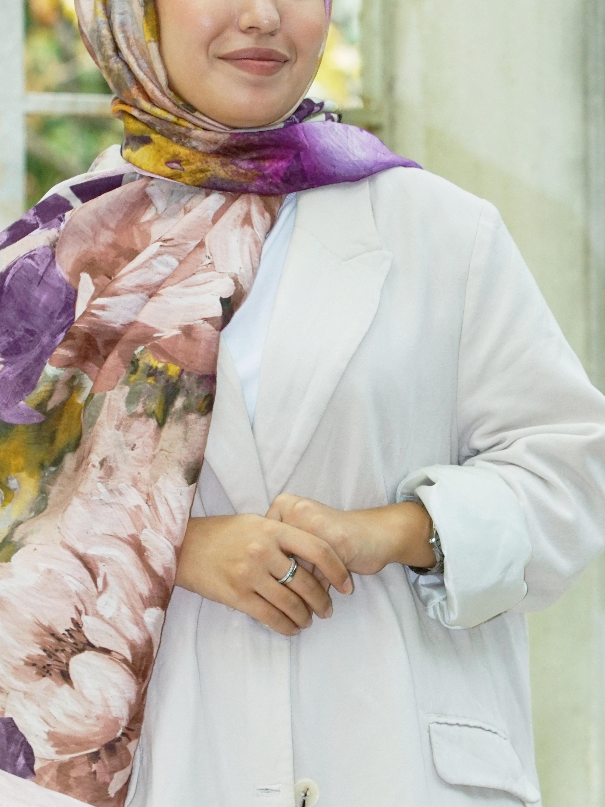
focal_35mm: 171
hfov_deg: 8.7
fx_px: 3984
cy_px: 310
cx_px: 238
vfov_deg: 11.6
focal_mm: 105
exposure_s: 1/100
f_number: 5.6
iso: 640
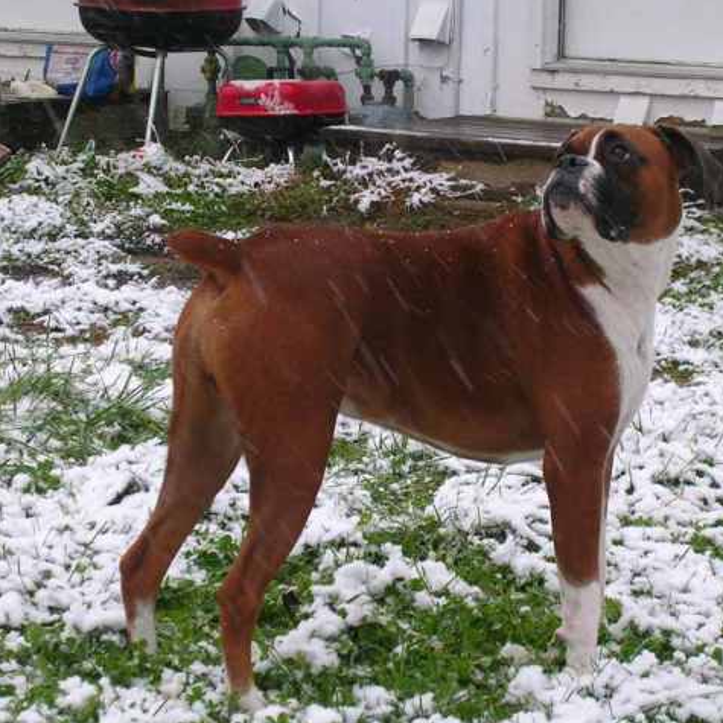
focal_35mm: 125
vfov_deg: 14.0
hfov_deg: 13.9
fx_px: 2954
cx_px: 460
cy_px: 361
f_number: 4.6
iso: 50
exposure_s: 1/104
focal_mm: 15.9
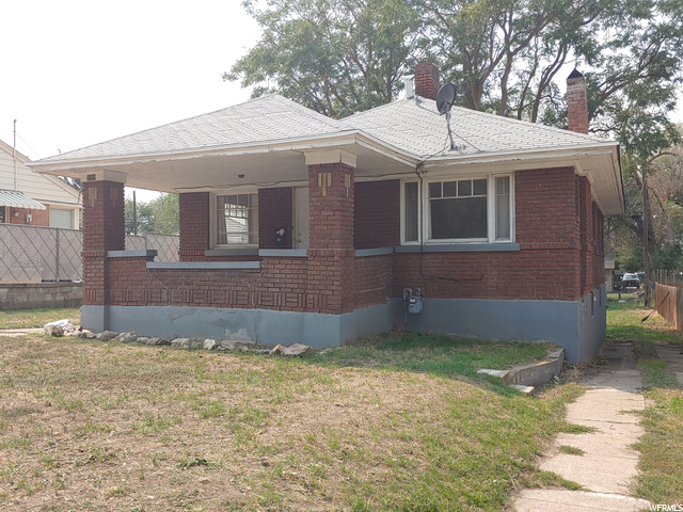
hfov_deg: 60.0
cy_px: 256
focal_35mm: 30
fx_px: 592
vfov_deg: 46.8
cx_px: 342
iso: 50
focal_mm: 4.23
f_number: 1.5
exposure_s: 1/1389
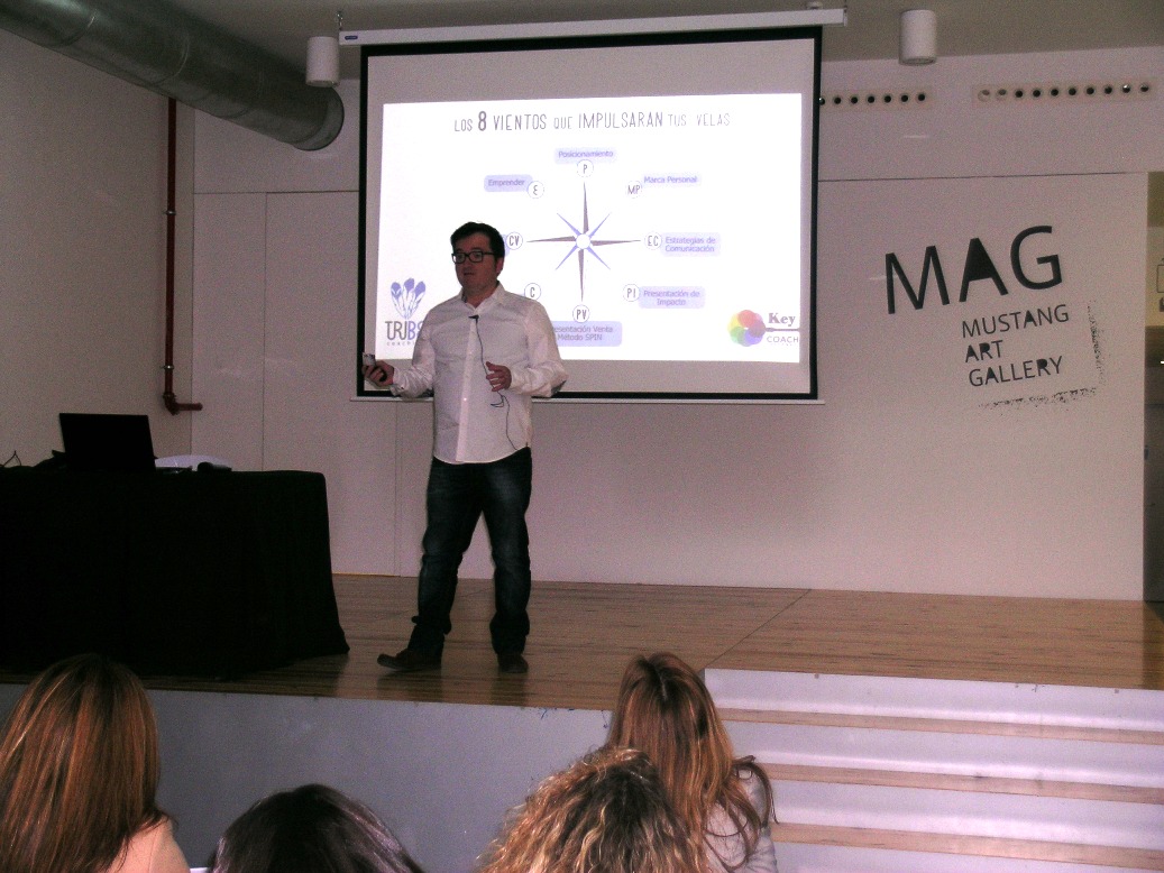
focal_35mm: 57
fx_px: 1917
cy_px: 436
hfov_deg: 33.8
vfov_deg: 25.7
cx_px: 582
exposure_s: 1/60.1
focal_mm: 11.8
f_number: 3.6
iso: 69
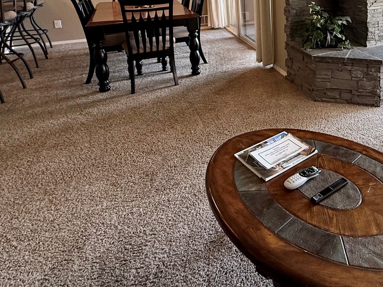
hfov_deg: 53.3
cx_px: 351
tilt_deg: -9.0
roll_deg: -0.6
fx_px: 321
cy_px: 16
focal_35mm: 29
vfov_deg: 43.1
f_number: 2.2
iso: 250
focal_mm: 2.22
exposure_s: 1/99
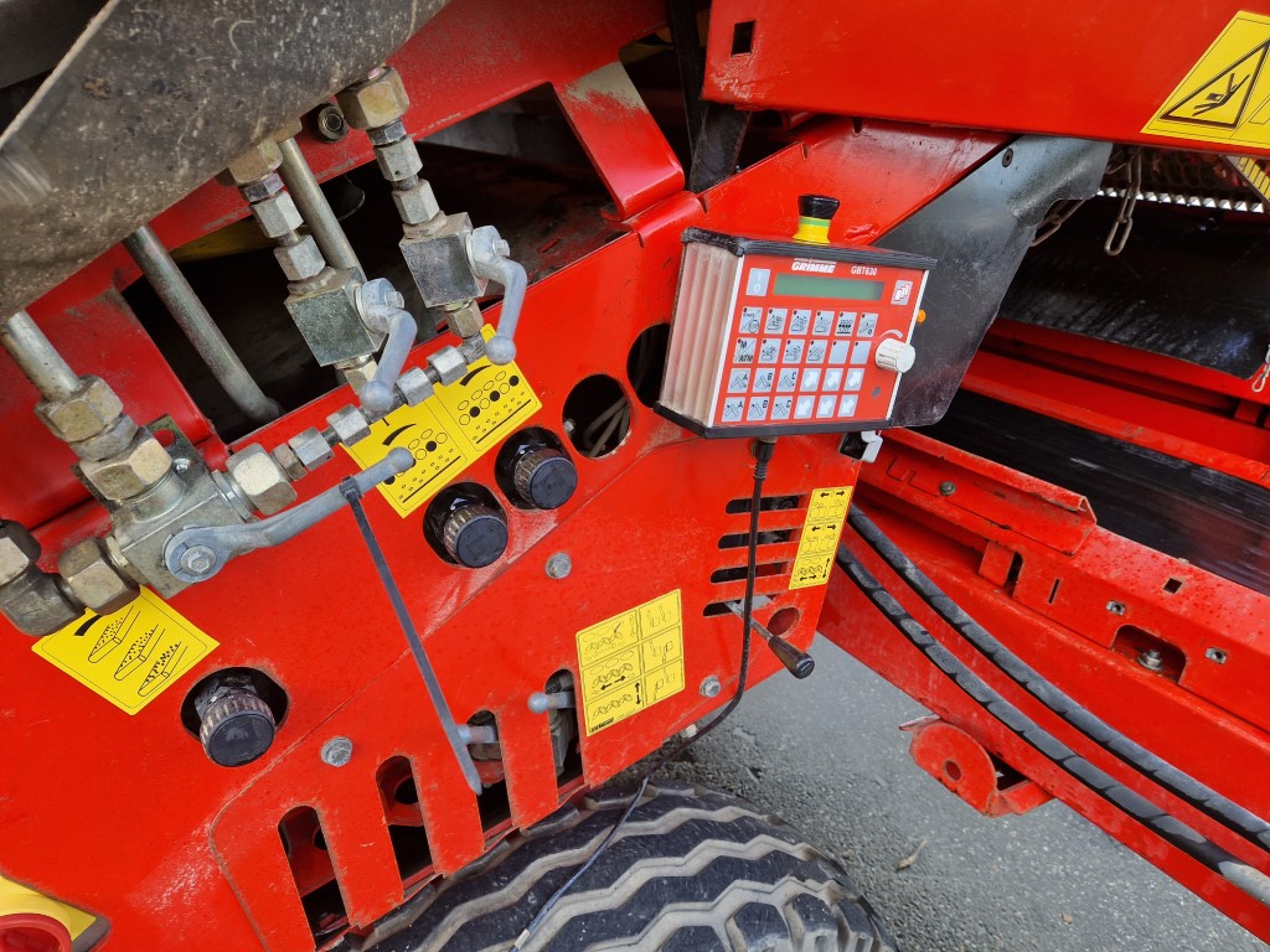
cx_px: 635
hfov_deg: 73.9
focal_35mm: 23
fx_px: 844
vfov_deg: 58.9
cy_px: 476
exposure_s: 1/180
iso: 50
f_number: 1.8
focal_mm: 5.4
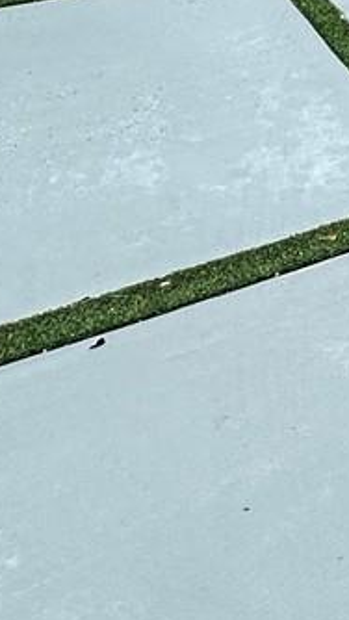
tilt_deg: -2.8
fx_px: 1200
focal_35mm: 73
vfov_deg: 22.7
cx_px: 715
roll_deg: -0.5
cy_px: -349
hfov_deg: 13.8
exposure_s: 1/4831
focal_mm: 2.22
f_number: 2.2
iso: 50
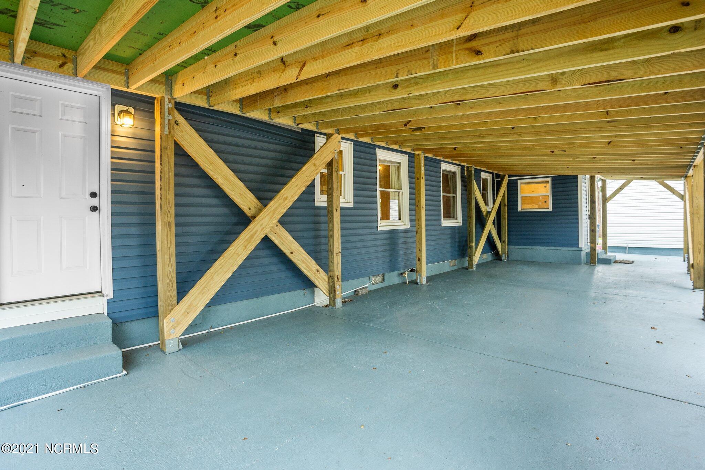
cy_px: 235
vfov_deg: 70.4
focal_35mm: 17
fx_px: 333
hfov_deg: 93.3
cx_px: 352
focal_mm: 17
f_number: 8
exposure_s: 1/13
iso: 400
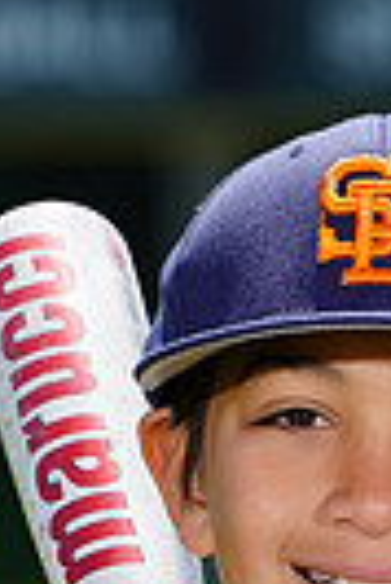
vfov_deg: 1.8
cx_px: 354
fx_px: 18377
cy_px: 909
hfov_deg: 1.2
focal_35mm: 1131
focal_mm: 259
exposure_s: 1/250
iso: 100
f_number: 8
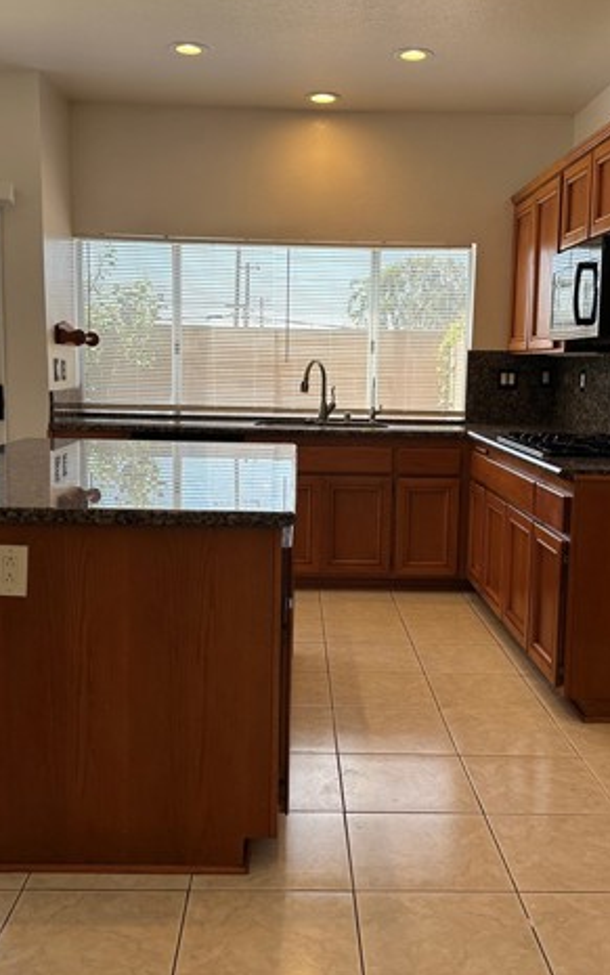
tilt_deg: -7.2
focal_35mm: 35
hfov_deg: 36.3
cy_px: 480
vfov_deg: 55.3
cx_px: 319
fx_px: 930
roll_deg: -1.5
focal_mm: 6.86
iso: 80
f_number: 1.78
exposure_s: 1/450
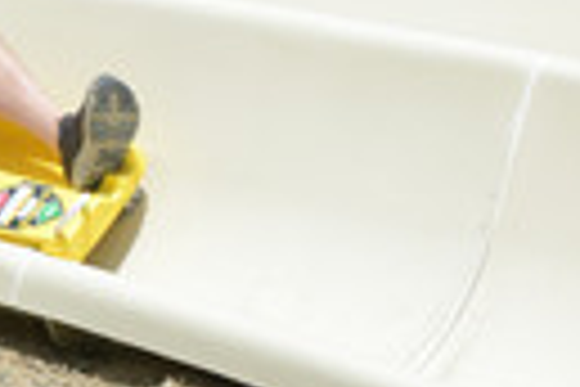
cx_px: -225
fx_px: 9763
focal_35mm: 606
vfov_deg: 2.3
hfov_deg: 3.4
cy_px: 218
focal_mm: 195
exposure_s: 1/1250
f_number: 6.3
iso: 400
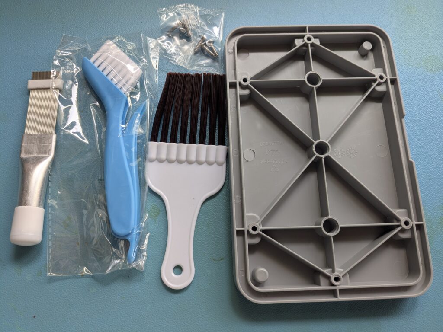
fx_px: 346
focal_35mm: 27
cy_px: 166
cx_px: 222
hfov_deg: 65.3
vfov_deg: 51.4
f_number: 1.73
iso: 61
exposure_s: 1/99.9
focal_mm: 4.38
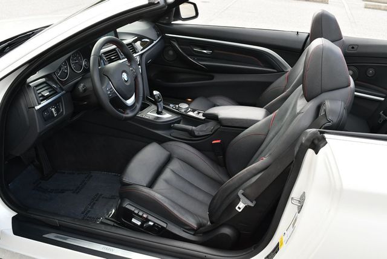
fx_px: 387
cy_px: 130
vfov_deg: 36.9
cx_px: 194
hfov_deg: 53.1
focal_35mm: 36
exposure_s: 1/250
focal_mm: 18
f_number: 5.6
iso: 360
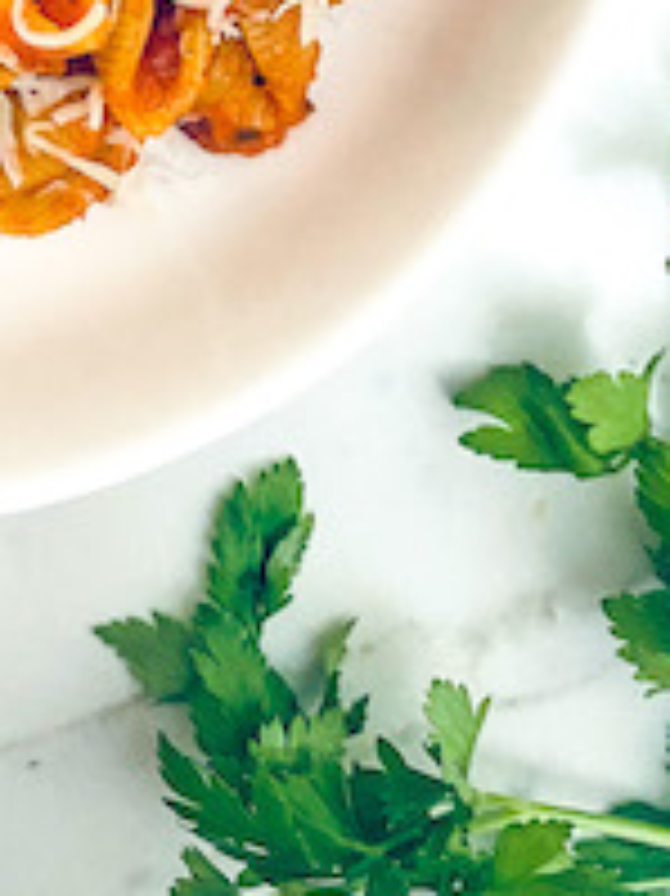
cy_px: -448
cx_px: -225
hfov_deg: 16.0
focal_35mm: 87
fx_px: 2248
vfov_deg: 19.6
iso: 250
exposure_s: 1/60
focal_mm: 4.25
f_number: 1.8
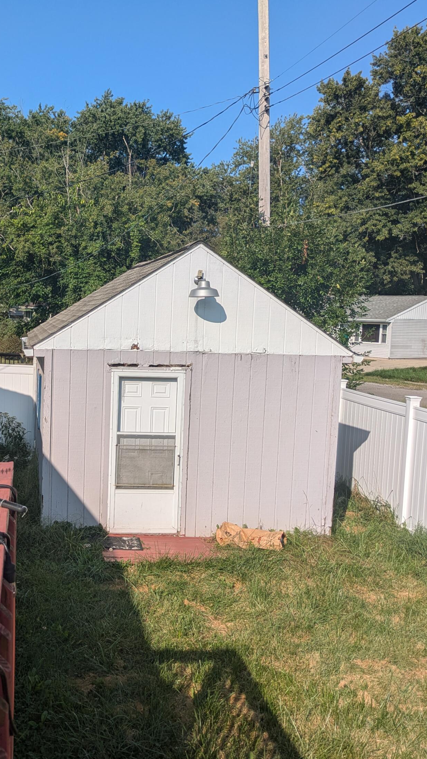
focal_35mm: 37
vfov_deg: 54.0
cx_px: 99
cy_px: 380
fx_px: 745
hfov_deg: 31.3
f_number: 1.89
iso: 52
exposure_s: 1/3378
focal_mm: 5.43
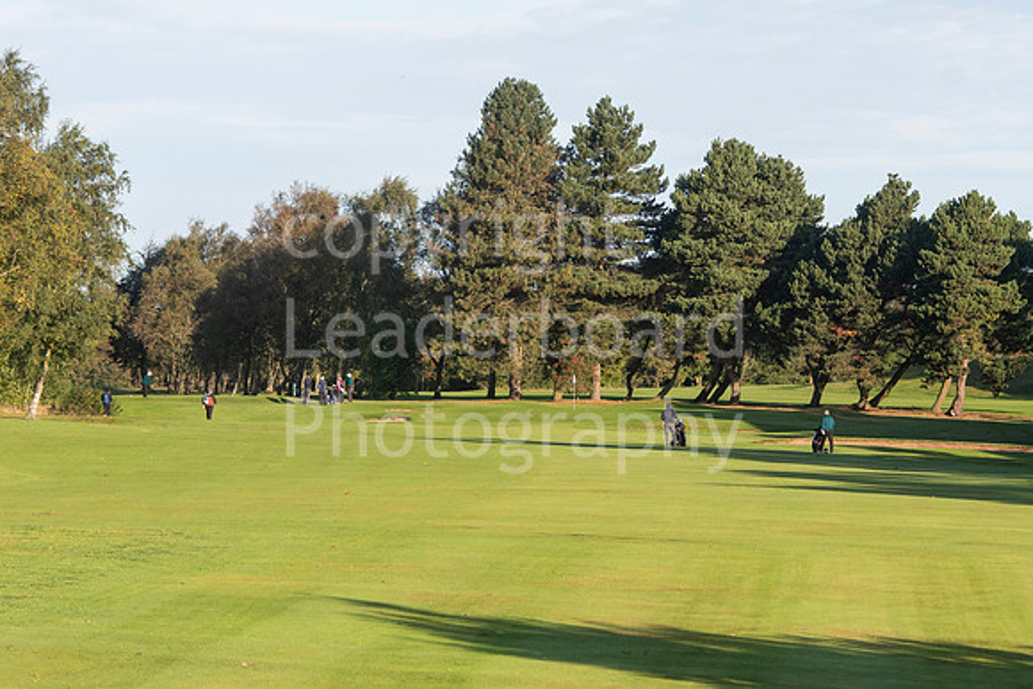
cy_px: 344
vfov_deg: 6.8
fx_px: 5812
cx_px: 516
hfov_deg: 10.2
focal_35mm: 202
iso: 400
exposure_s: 1/1600
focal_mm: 135
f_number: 5.6
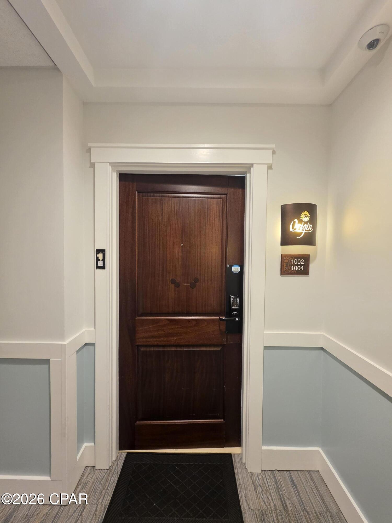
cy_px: 262
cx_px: 196
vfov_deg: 106.2
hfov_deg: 89.9
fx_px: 196
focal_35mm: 13
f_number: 1.9
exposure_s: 1/60
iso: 400
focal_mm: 2.2
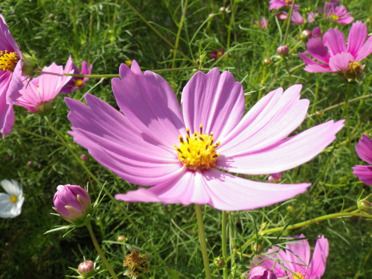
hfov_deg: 54.0
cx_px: 186
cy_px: 140
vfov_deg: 41.8
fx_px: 365
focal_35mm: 34
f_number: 4.6
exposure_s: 1/250
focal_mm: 6.1
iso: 80
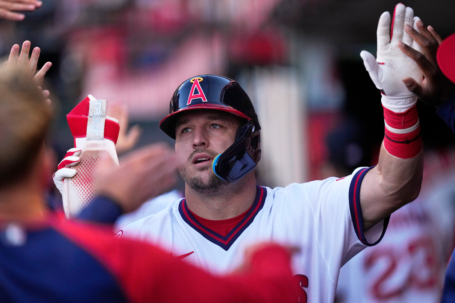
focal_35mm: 400
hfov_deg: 5.2
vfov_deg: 3.4
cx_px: 228
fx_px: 5054
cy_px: 152
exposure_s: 1/2500
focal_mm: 400
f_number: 2.8
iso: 2000
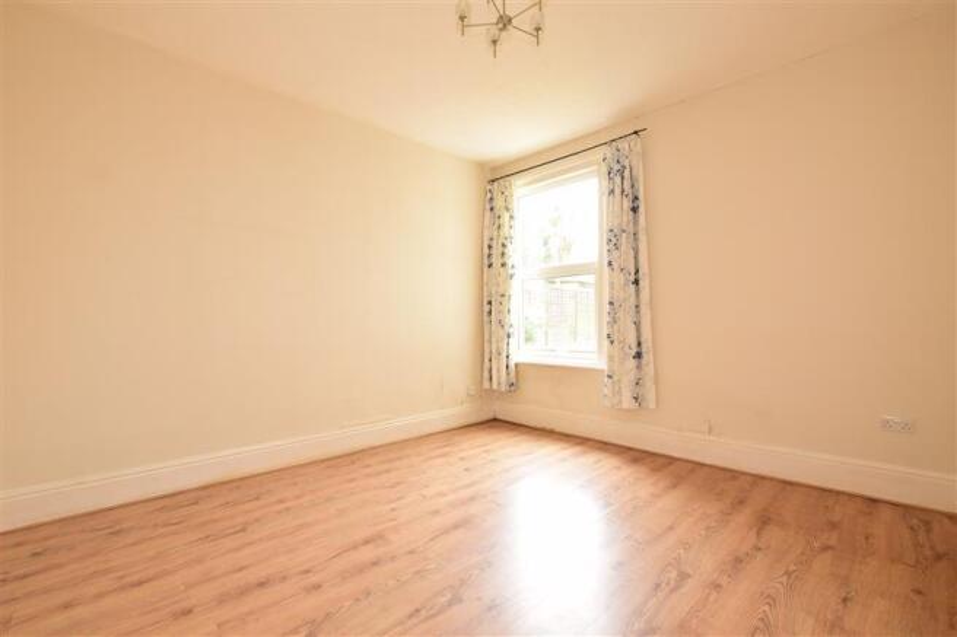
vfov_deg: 77.3
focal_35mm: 15
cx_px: 478
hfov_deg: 100.4
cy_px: 318
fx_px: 399
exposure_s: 1/6
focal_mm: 10
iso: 250
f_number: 16
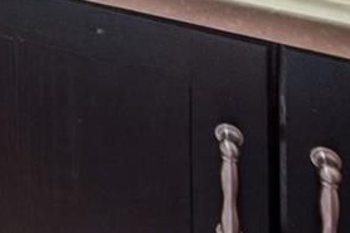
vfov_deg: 11.3
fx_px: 894
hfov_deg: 14.7
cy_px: -392
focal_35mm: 92
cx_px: -476
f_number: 11
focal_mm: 16
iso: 400
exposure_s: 1
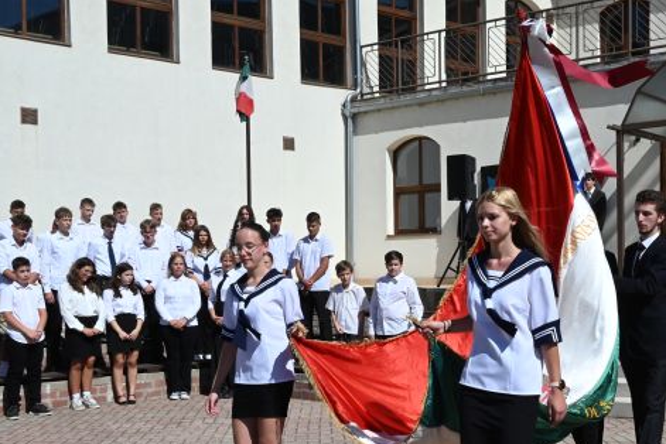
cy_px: 308
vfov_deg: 25.9
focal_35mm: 52
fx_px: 959
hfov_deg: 37.9
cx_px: 441
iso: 1600
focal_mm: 30.5
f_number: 20
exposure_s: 1/1600
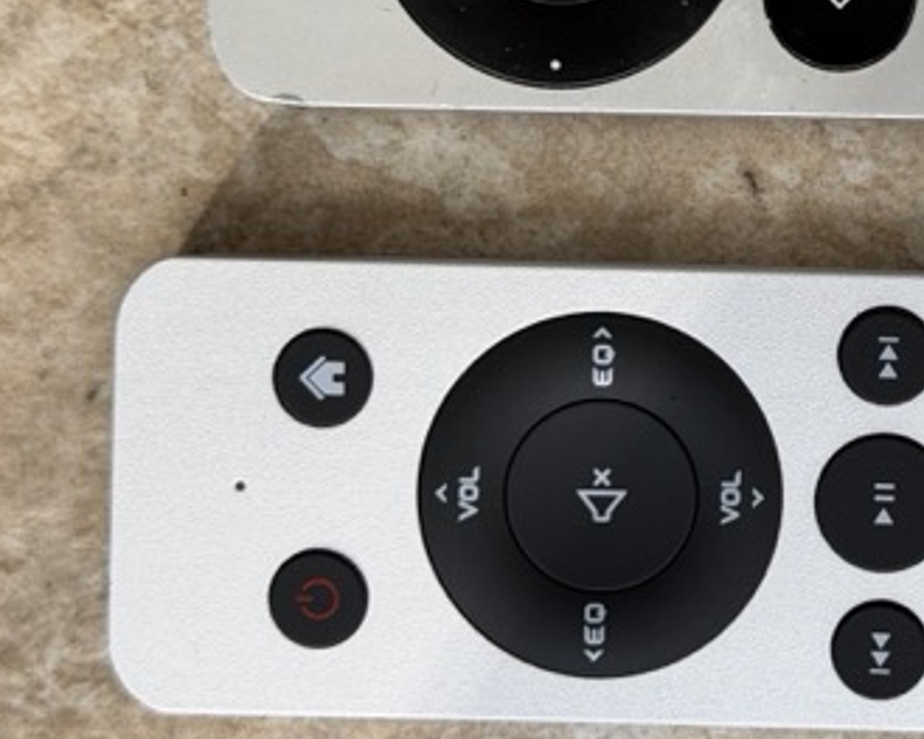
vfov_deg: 13.5
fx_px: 3117
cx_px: 977
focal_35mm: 114
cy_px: 160
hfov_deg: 16.4
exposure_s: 1/1456
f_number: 1.78
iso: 64
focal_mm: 6.76
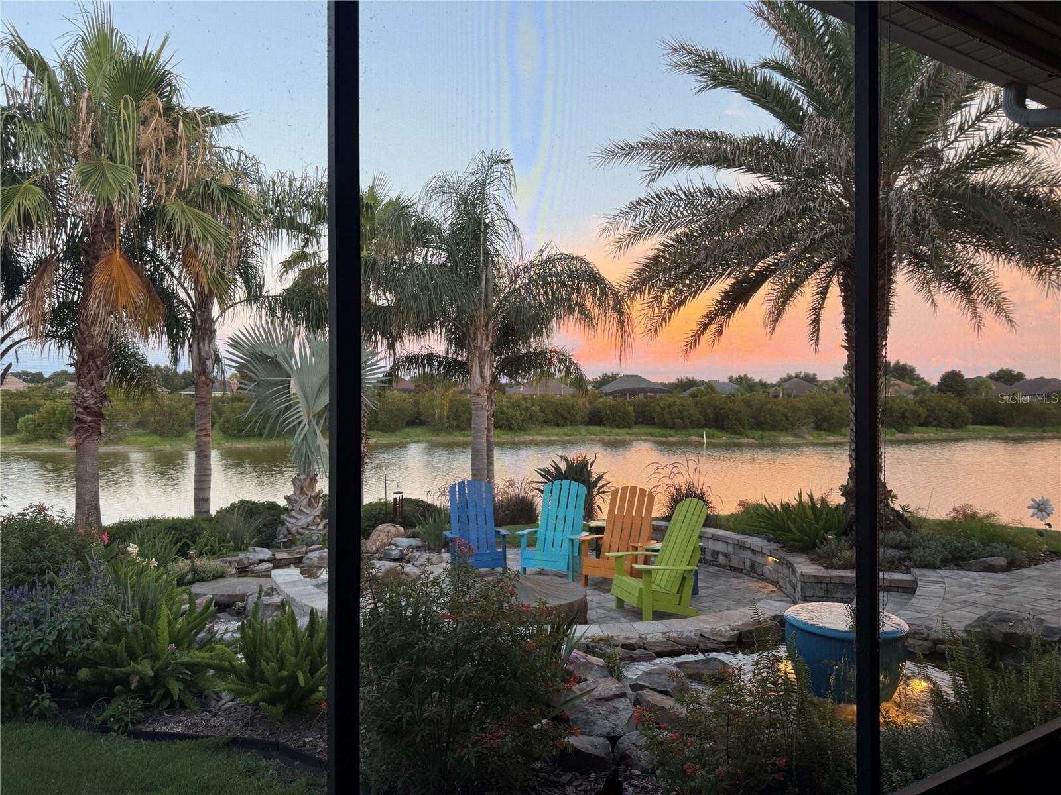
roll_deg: -0.3
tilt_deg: +0.0
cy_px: 398
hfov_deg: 71.6
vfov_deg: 56.8
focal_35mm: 24
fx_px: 736
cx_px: 530
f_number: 1.78
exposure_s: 1/120
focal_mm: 6.76
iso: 160
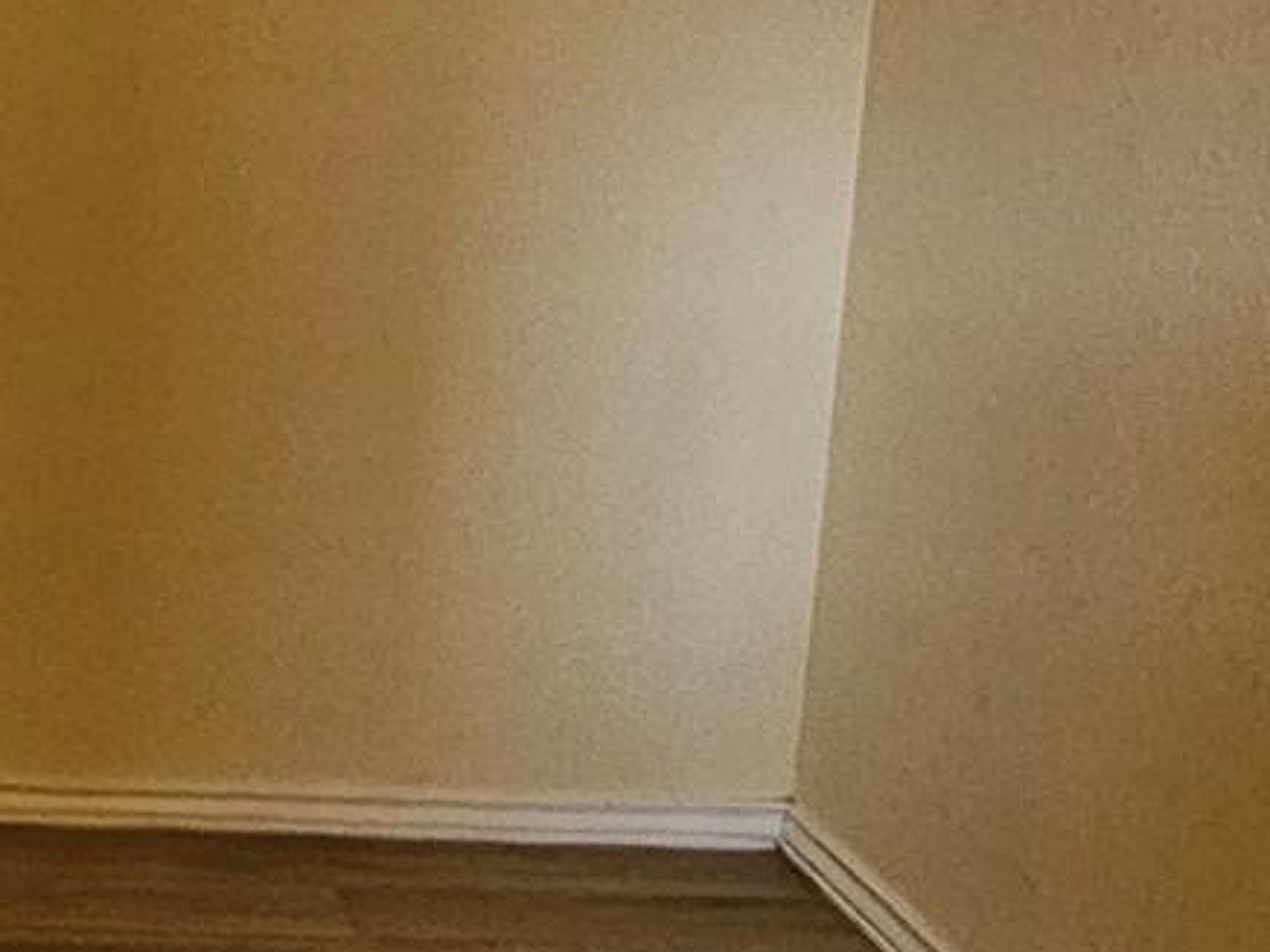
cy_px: 527
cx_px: 64
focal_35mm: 61
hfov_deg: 30.0
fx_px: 2238
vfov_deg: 24.0
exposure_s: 1/60
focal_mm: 2.2
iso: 200
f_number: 2.2
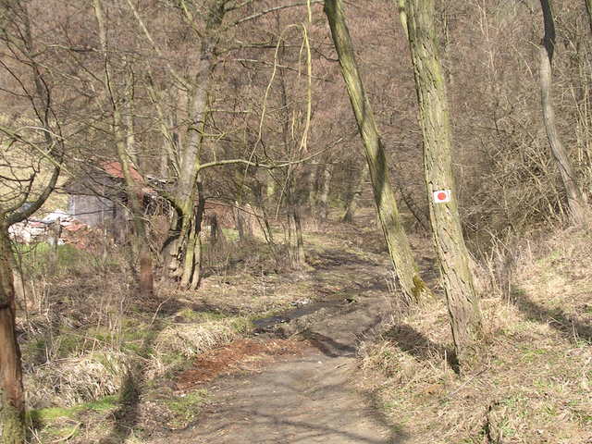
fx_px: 1231
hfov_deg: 27.0
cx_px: 296
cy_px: 222
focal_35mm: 72
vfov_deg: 20.4
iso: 100
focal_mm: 10.9
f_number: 3.7
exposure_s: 1/210
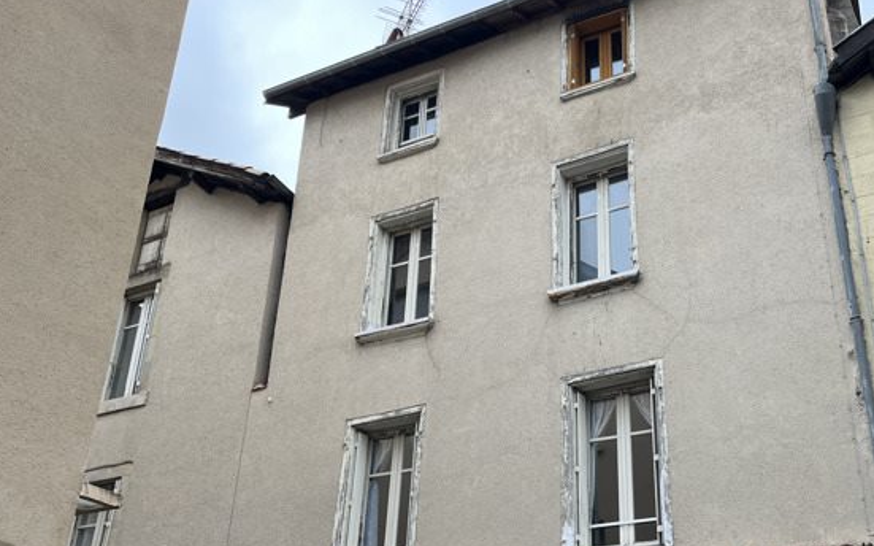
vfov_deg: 31.9
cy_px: 330
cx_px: 522
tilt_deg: +26.1
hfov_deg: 49.0
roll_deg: +0.0
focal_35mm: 40
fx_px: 952
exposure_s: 1/122
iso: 32
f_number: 1.6
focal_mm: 5.1
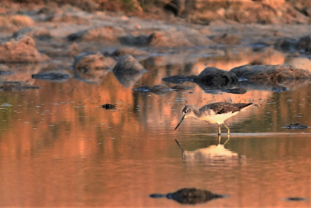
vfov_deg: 2.2
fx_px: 5442
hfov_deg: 3.3
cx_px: 156
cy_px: 104
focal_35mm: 630
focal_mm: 420
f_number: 7.1
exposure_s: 1/640
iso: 1100
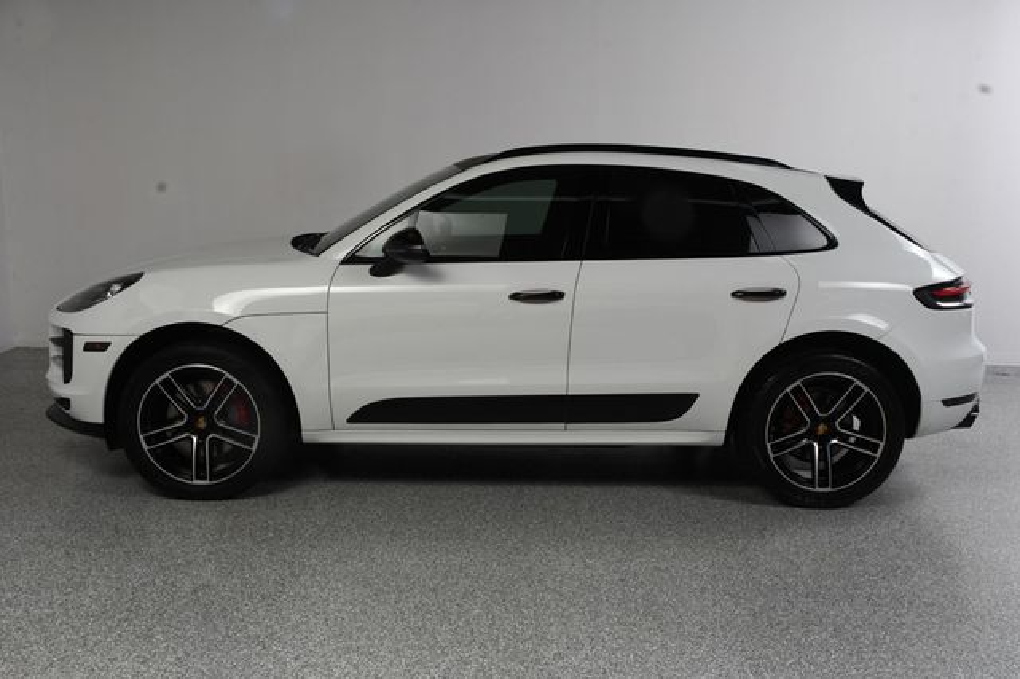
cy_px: 340
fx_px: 1019
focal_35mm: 36
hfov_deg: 53.2
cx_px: 510
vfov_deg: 36.8
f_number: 13
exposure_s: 1/160
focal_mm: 24
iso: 100
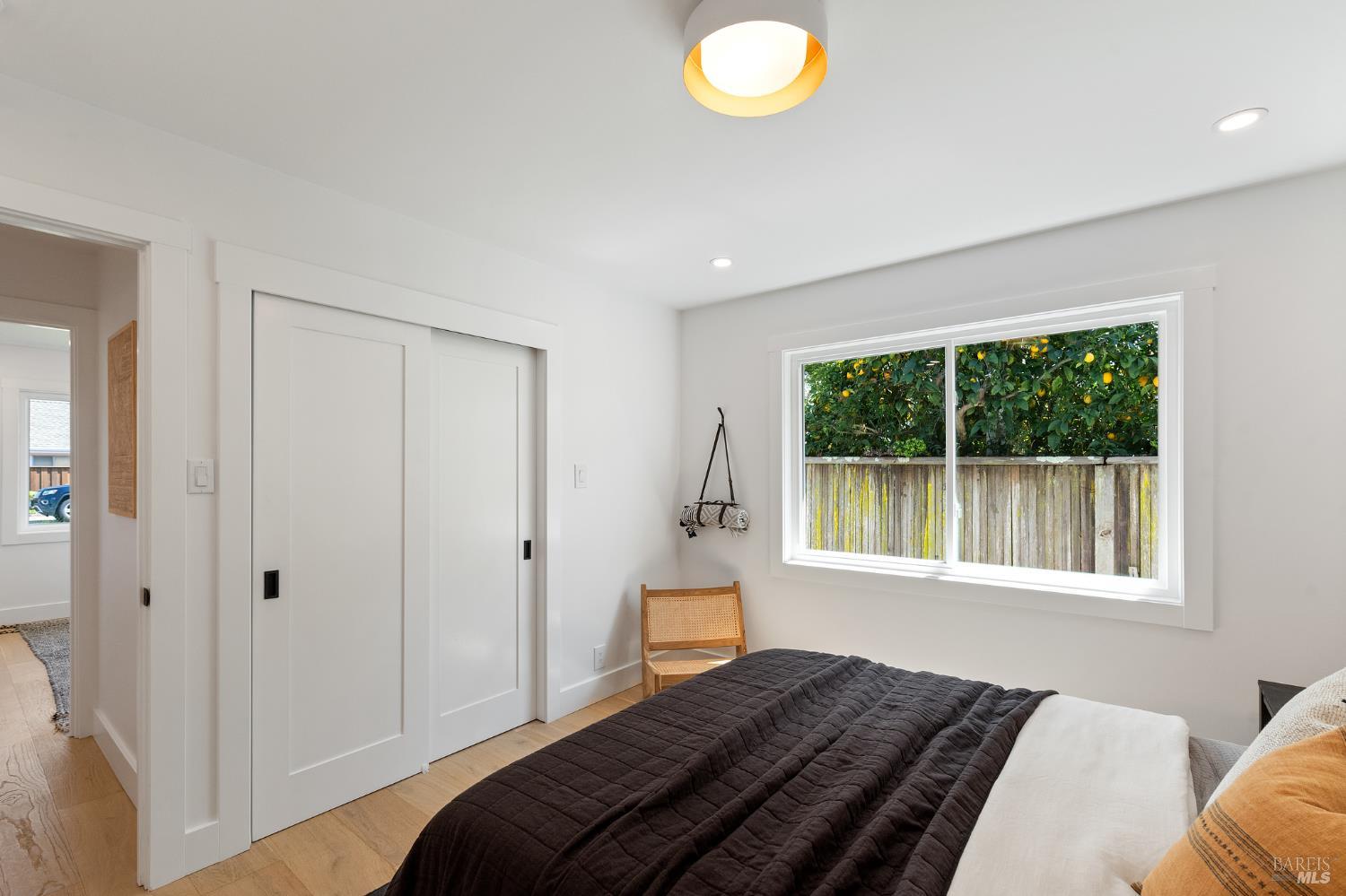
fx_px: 561
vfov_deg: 77.3
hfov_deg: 100.4
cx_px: 673
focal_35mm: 15
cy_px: 448
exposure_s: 1/50
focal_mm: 15
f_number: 9
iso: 400
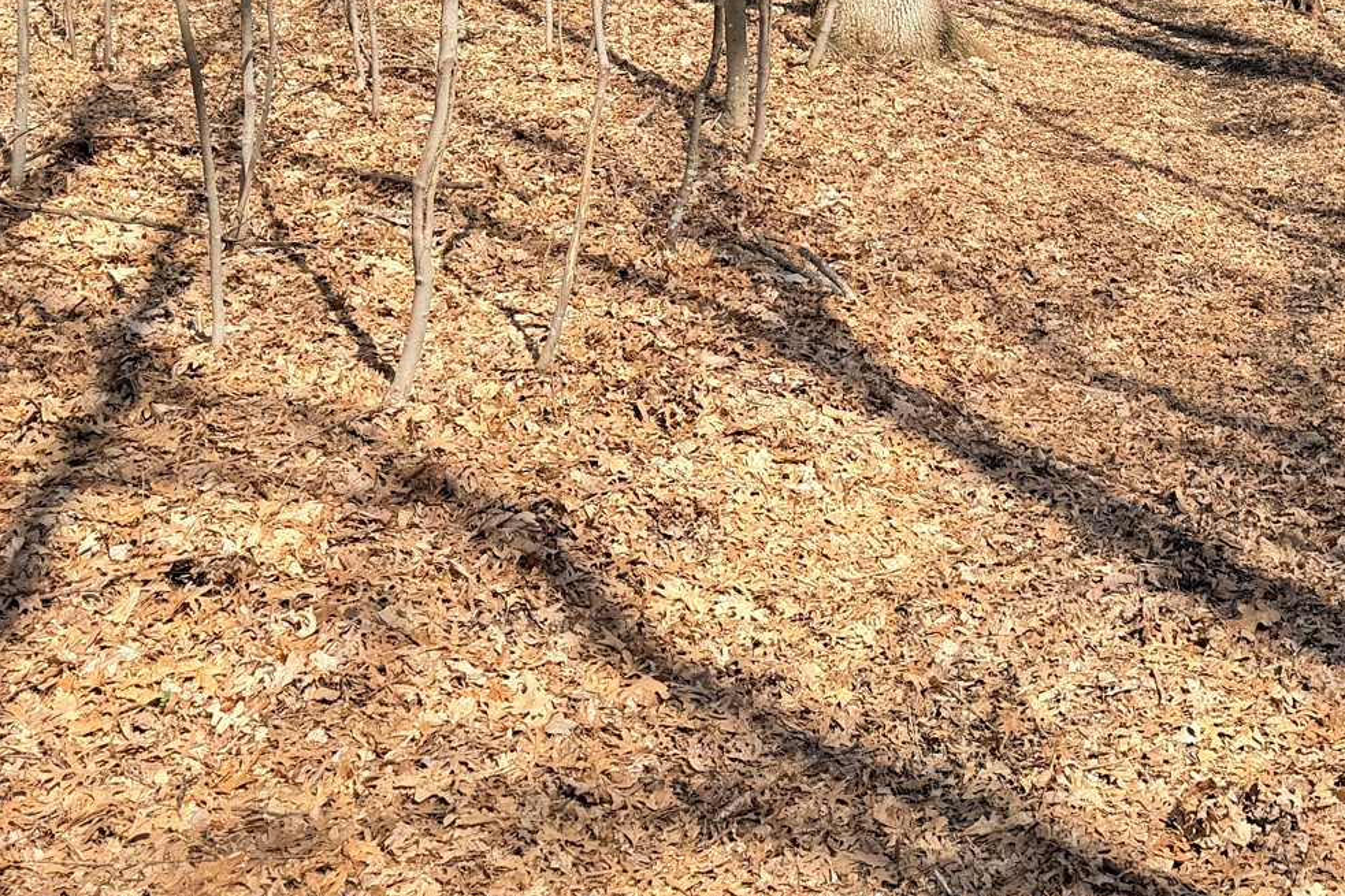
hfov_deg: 37.0
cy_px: -57
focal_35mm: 52
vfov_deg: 24.5
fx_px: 1942
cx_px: 1049
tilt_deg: +0.9
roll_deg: +1.6
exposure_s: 1/1211
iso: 80
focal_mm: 6.76
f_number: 1.78
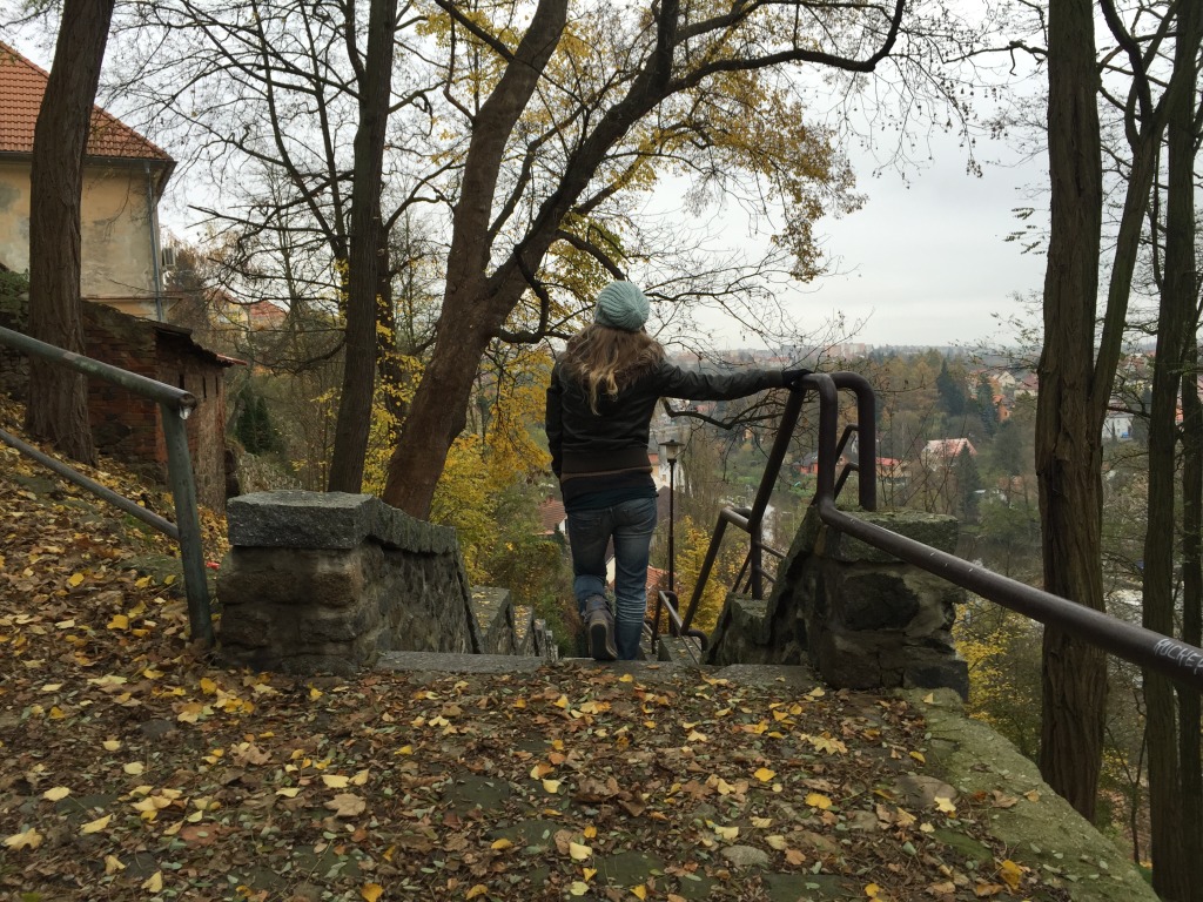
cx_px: 602
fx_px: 1008
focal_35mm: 29
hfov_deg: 61.7
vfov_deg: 48.2
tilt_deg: -2.4
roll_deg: +1.3
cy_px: 451
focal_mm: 4.15
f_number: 2.2
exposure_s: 1/131
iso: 32
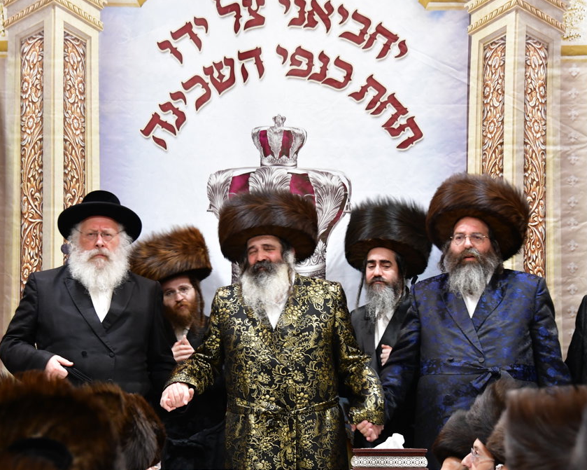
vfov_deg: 10.7
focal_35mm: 144
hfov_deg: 13.4
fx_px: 2501
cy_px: 257
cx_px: 309
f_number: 5.6
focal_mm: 92
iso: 2000
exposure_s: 1/100
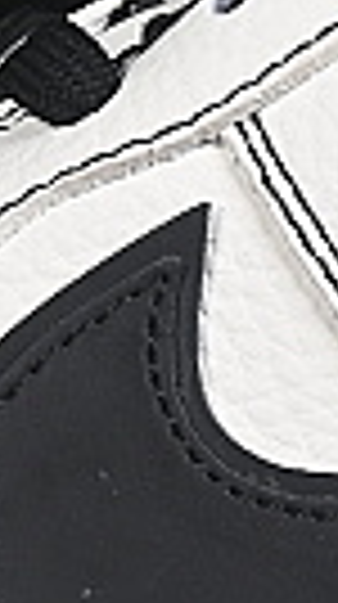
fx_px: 10124
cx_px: -50
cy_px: 324
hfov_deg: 1.9
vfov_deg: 3.4
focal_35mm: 633
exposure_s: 1/80
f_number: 8
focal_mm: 50
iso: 160
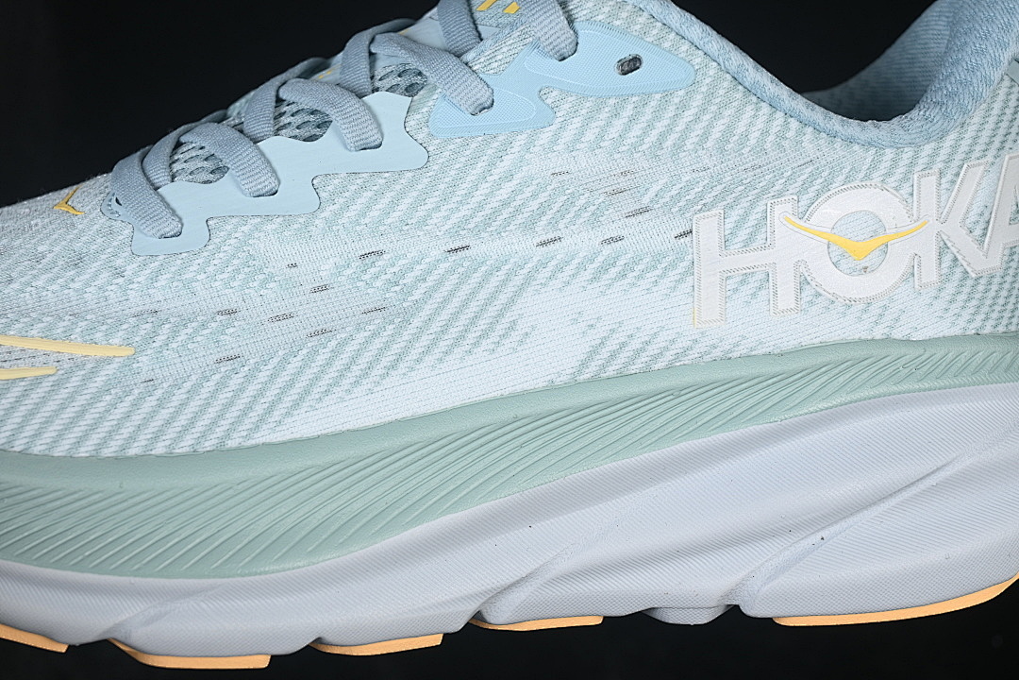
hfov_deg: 27.0
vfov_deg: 18.2
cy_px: 340
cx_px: 510
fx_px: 2123
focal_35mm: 75
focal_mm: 50
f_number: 7.1
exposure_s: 1/80
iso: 160
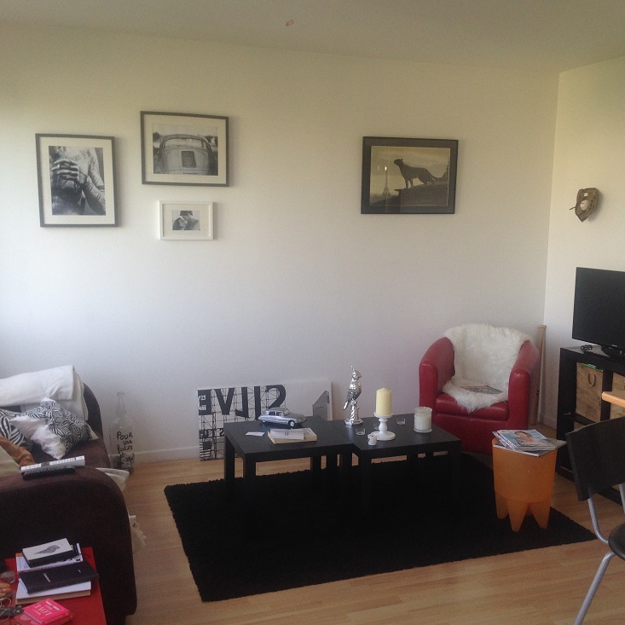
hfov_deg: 42.8
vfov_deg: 42.8
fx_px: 797
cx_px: 344
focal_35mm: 39
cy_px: 312
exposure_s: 1/120
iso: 64
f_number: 2.4
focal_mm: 4.12
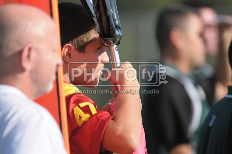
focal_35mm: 600
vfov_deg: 2.3
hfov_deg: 3.4
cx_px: 116
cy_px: 77
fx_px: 3861
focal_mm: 400
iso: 1600
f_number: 4
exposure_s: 1/8000
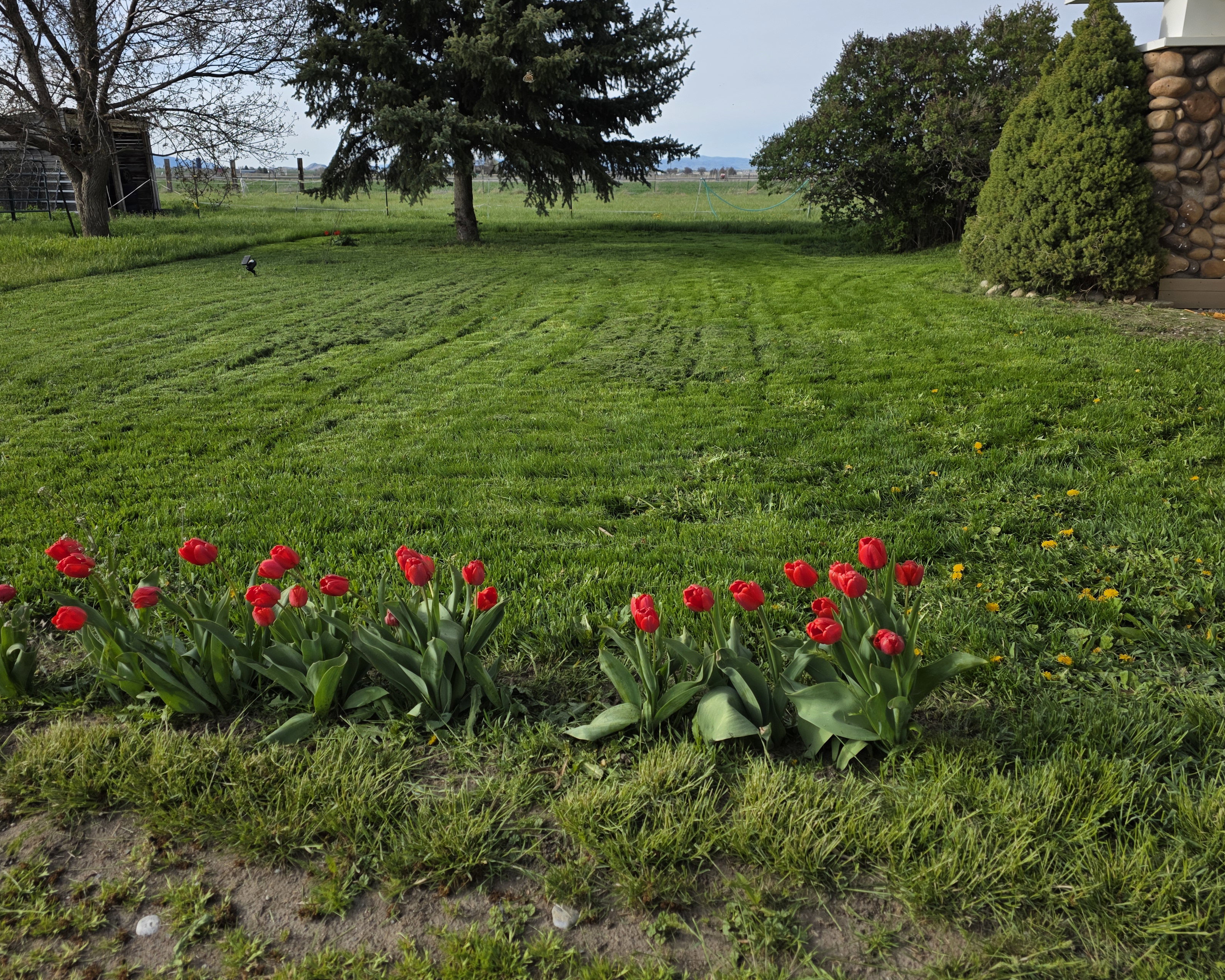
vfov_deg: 51.5
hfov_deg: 62.1
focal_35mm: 28
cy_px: 441
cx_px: 571
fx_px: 1015
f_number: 1.7
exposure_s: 1/3493
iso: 80
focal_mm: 6.3
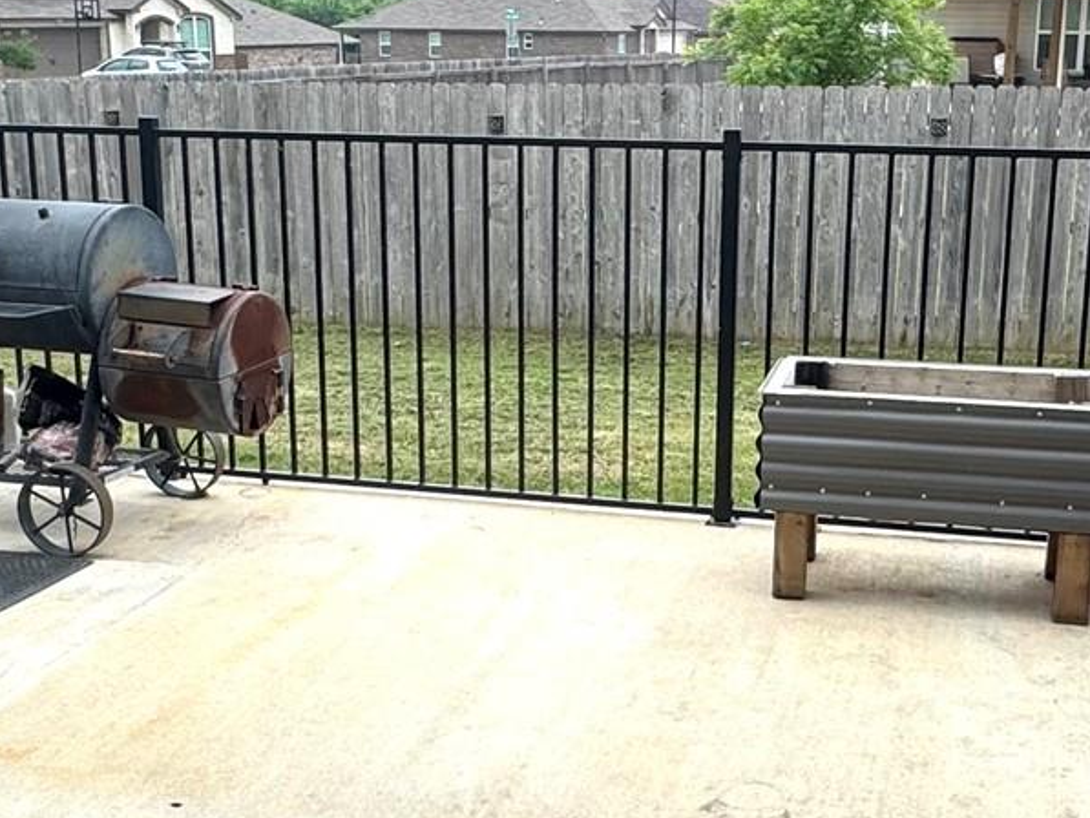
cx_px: 624
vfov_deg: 30.3
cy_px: 414
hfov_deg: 39.6
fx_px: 1512
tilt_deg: -15.4
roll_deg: -1.0
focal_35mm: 48
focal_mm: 2.22
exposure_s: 1/1217
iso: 50
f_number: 2.2
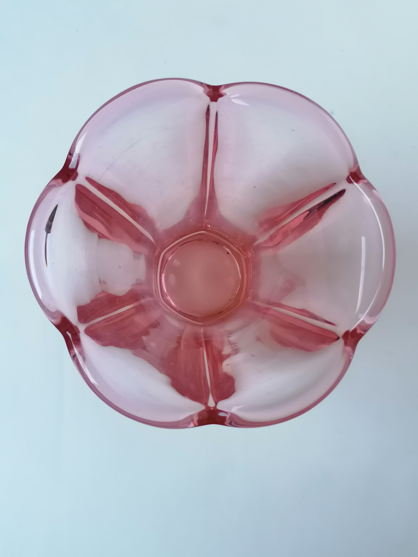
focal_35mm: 33
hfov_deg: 42.9
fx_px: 531
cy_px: 278
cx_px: 209
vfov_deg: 55.4
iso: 125
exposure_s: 1/50
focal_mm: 4.75
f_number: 1.8
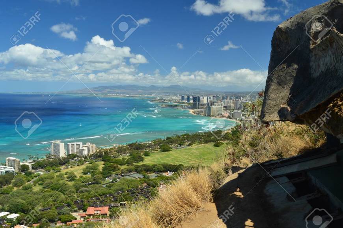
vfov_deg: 43.5
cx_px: 172
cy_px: 114
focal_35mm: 30
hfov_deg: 62.0
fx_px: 286
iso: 200
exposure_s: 1/30
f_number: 20
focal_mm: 20
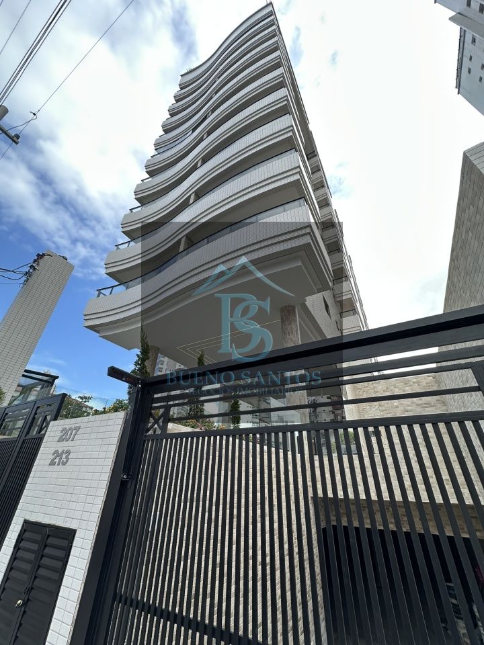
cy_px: 322
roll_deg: -3.4
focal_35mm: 14
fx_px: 261
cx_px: 242
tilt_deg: +31.2
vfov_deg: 102.1
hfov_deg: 85.7
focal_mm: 2.22
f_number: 2.2
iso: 40
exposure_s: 1/299
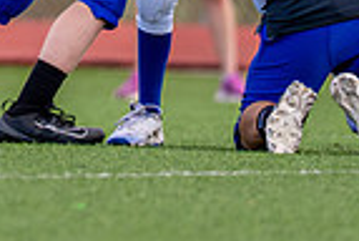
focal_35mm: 1431
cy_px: -224
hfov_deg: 1.4
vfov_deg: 1.0
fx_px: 14300
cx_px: -198
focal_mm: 200
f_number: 2.8
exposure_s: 1/2500
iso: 250
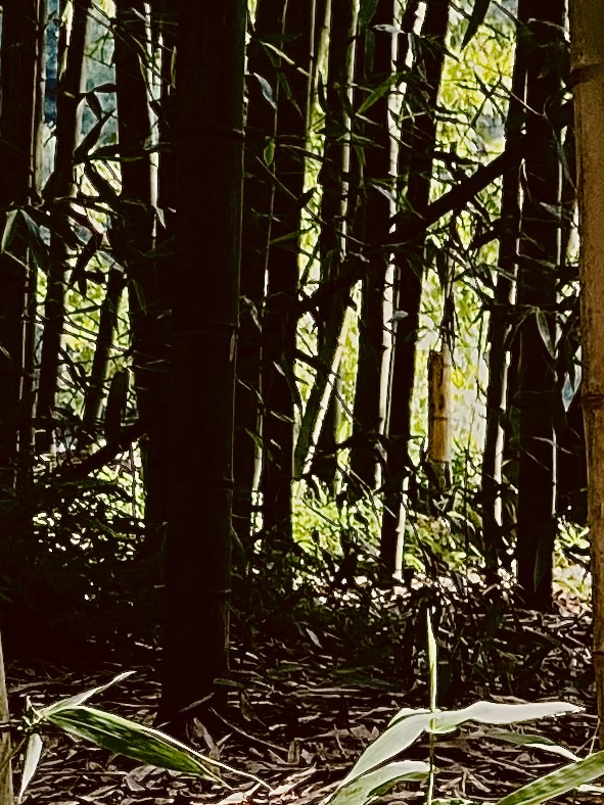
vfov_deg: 14.5
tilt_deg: -7.1
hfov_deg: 10.2
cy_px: 899
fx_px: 3094
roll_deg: -1.5
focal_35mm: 133
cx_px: 1247
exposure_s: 1/122
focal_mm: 4.25
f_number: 1.8
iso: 32
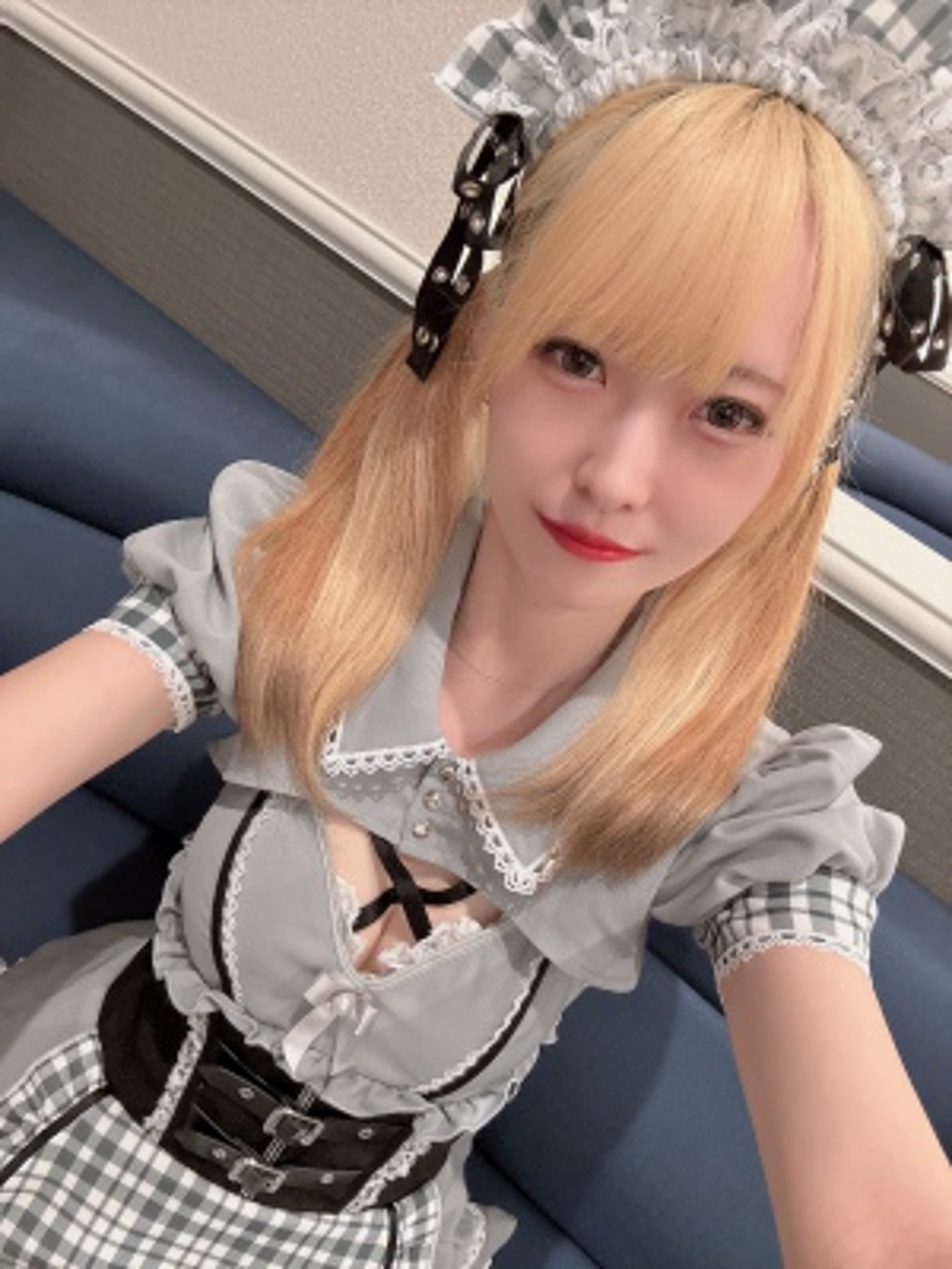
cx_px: 476
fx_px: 843
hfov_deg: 58.9
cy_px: 634
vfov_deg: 73.9
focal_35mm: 23
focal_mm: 2.69
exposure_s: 1/40
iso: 320
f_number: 1.9
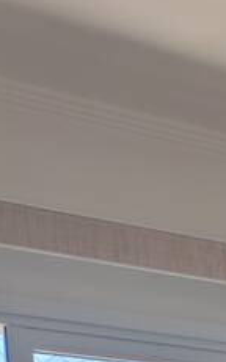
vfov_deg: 13.4
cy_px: 812
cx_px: 529
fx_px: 1224
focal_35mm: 124
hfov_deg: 9.5
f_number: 1.7
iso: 143
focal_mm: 4.71
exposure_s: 1/177
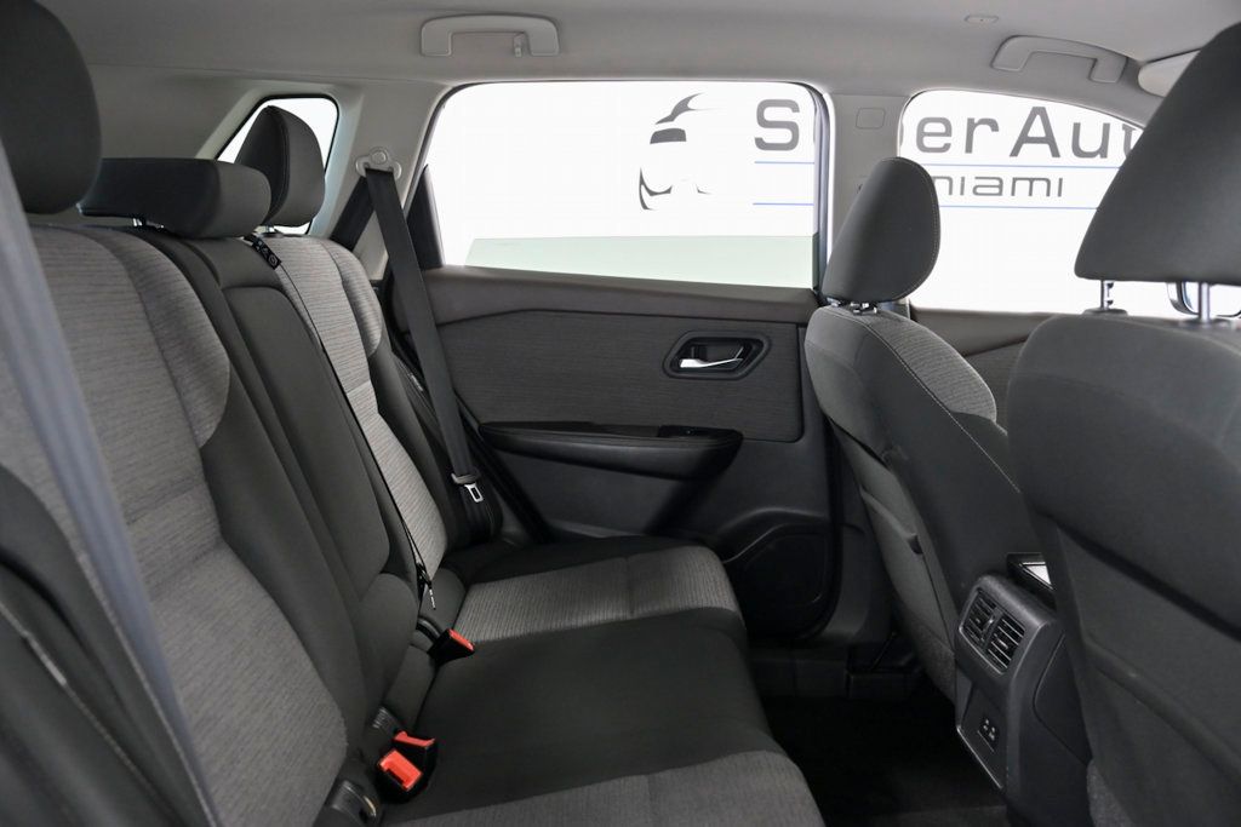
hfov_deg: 65.5
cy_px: 414
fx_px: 965
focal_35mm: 28
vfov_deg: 46.4
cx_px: 620
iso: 2500
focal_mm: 28
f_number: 4.5
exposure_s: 1/100
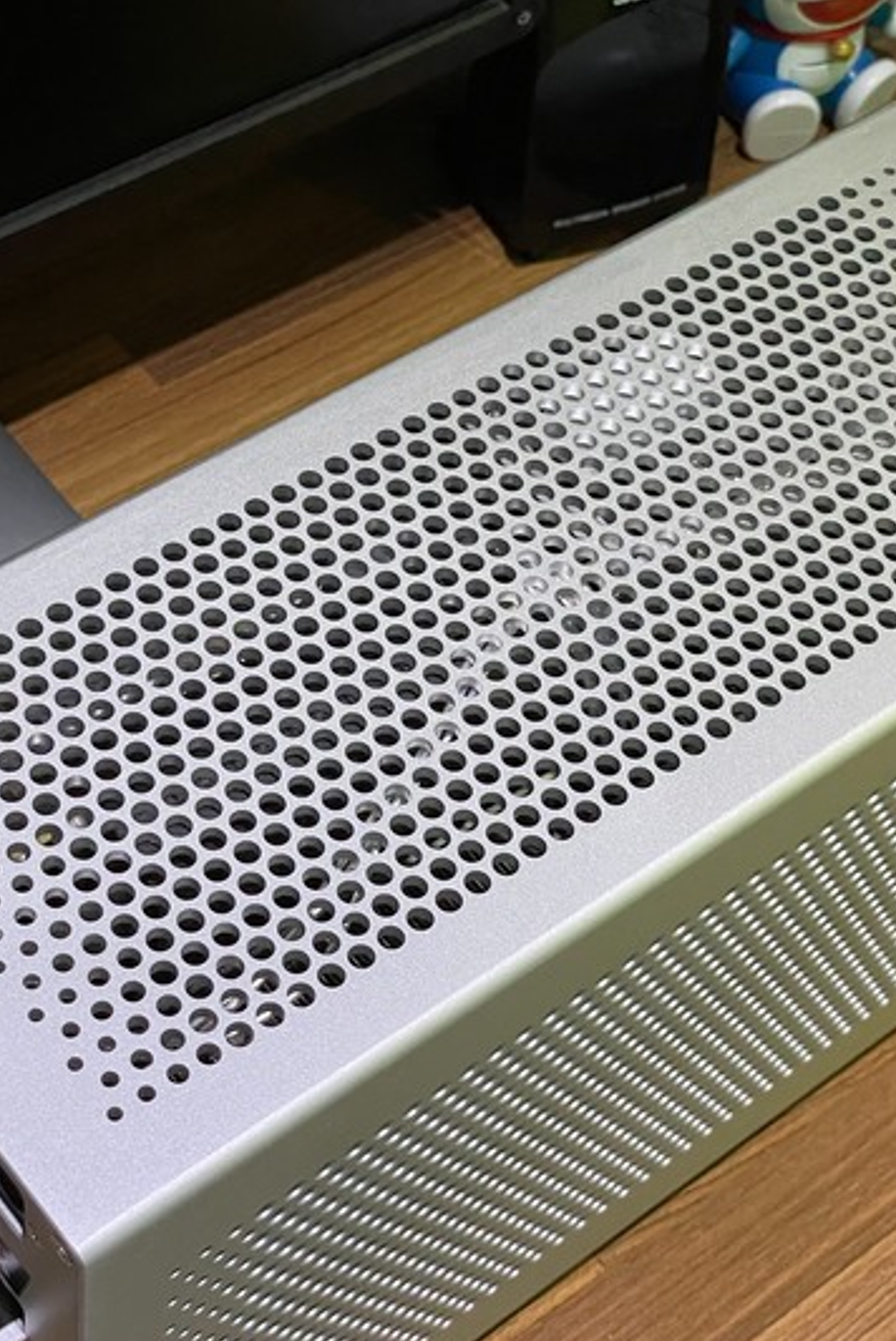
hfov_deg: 18.7
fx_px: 2722
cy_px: 674
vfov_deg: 27.7
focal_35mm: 73
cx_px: 456
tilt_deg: -52.3
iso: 500
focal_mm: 6
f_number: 2
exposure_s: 1/60
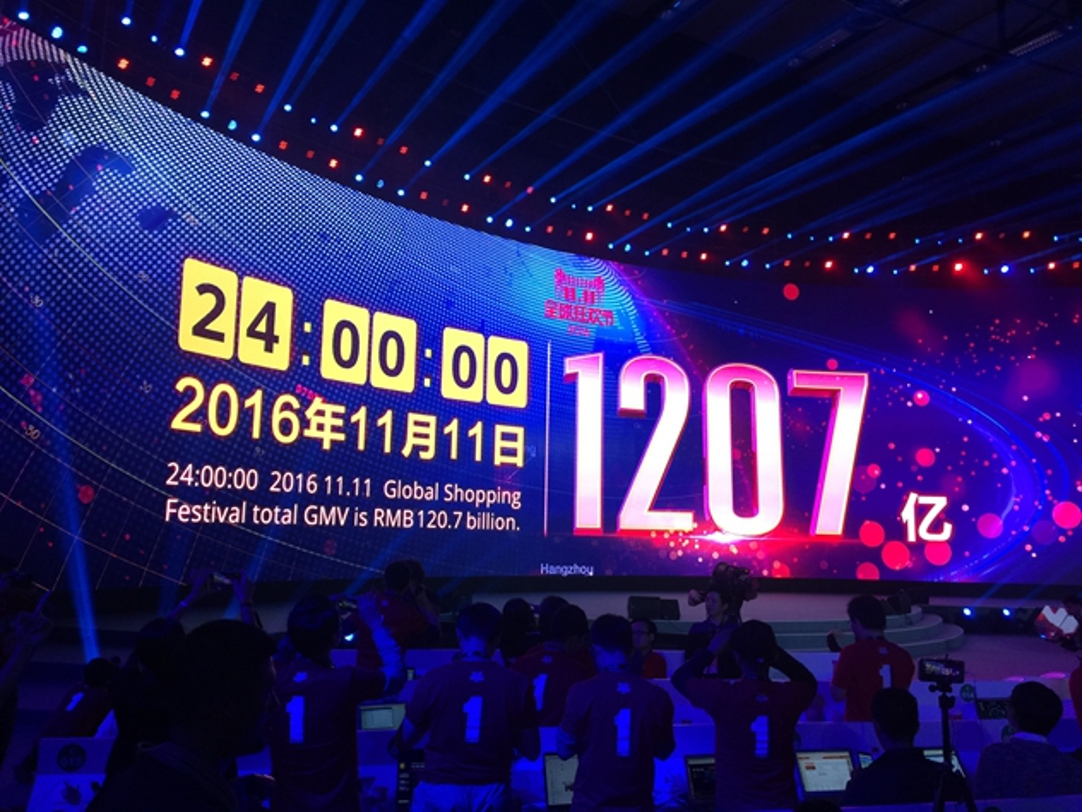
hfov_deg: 61.7
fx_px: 906
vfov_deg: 48.2
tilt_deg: +8.8
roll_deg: -3.1
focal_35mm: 29
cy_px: 406
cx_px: 541
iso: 40
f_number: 2.2
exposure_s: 1/33
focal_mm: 4.15
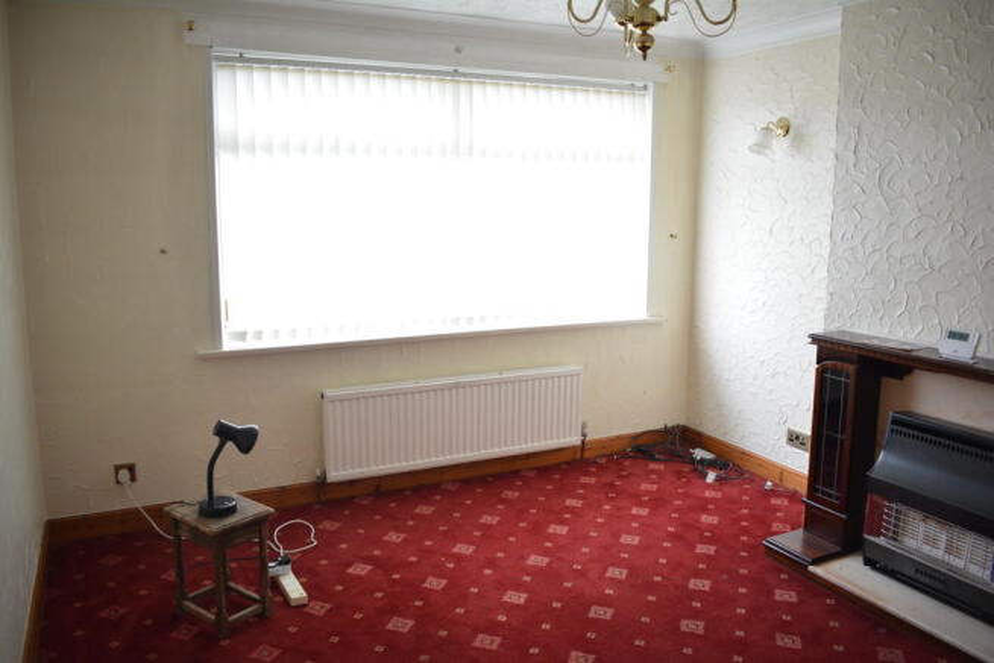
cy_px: 332
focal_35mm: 27
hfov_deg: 67.4
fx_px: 746
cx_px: 497
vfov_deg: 48.0
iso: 400
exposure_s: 1/50
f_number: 3.5
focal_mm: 18
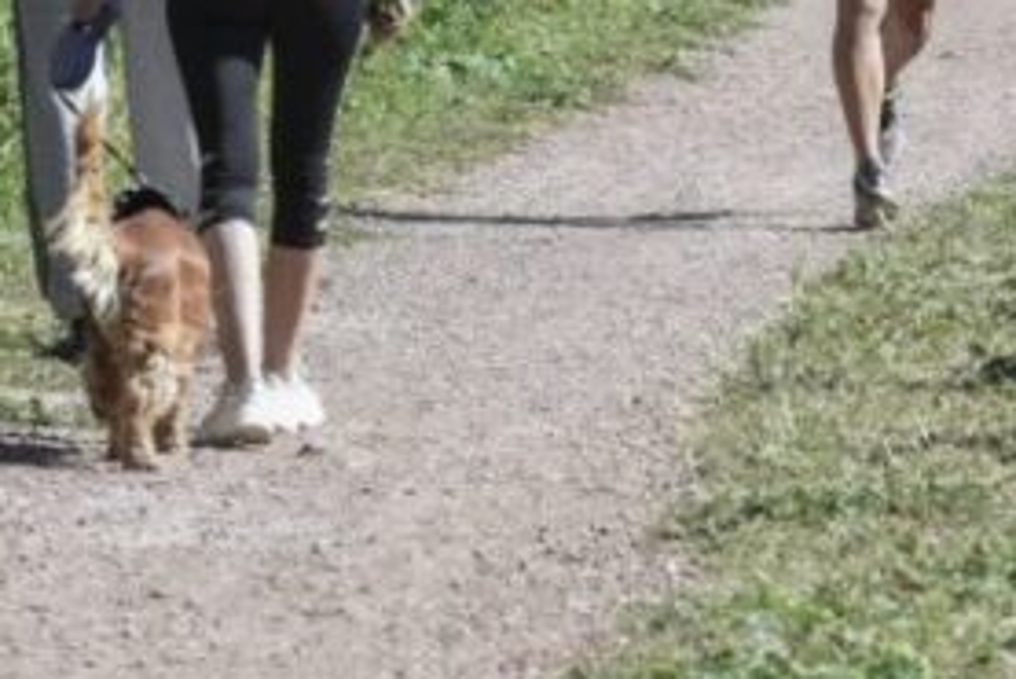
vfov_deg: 3.0
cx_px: 675
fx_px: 13045
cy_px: -42
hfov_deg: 4.5
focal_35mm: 462
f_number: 11
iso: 400
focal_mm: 200
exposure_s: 1/250
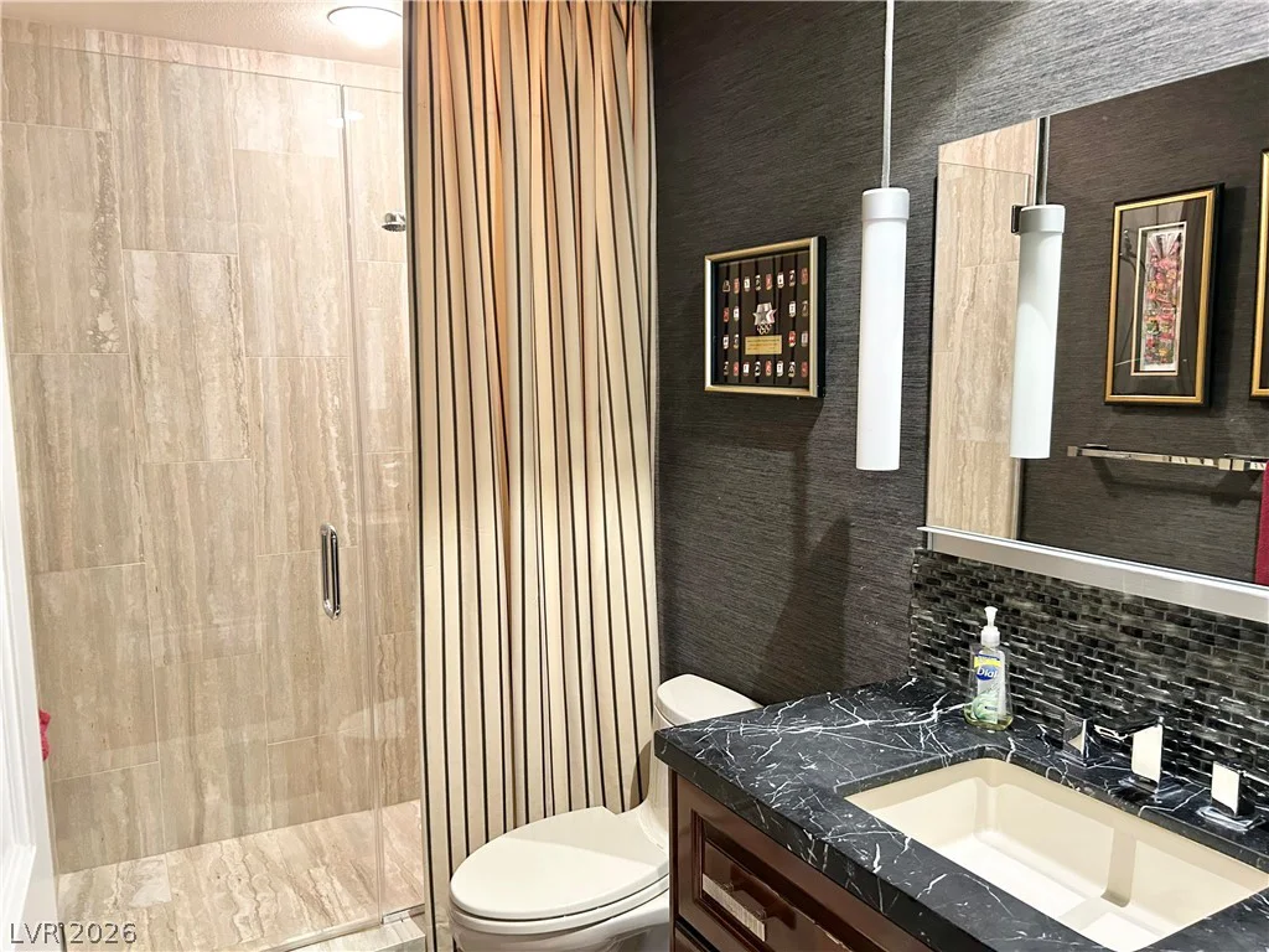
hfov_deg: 67.3
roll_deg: +0.4
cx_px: 634
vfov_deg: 53.1
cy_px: 476
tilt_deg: -7.1
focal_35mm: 26
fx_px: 953
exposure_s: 1/60
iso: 320
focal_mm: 5.7
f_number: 1.5
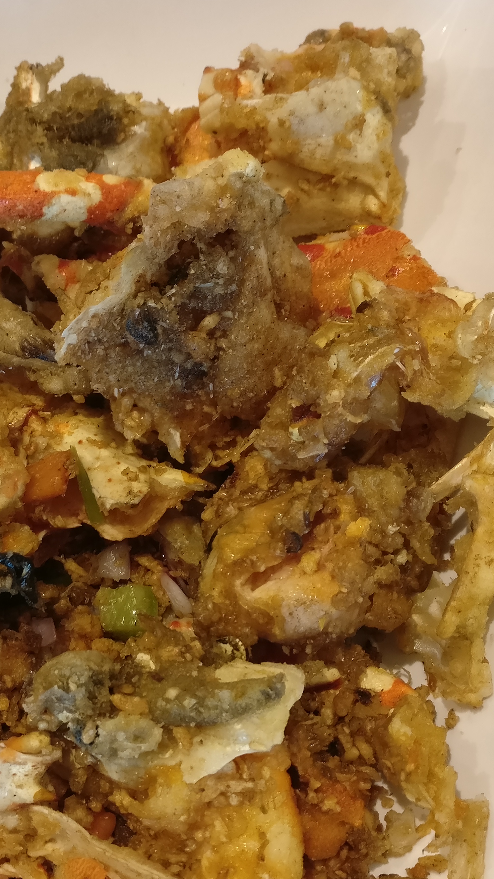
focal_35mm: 54
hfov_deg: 21.9
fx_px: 1258
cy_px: 523
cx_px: 94
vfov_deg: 38.4
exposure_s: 1/33
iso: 200
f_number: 2
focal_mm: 4.26
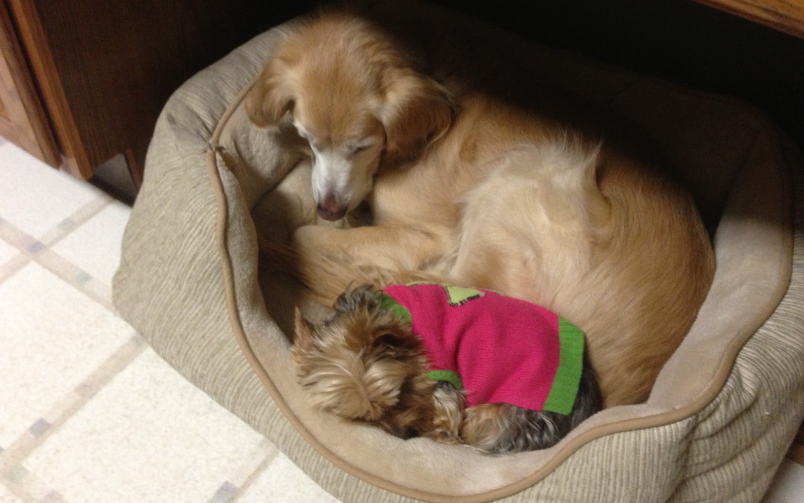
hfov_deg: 54.0
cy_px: 233
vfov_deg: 35.3
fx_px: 789
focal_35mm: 36
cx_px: 407
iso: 320
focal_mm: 4.13
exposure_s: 1/20
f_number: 2.4
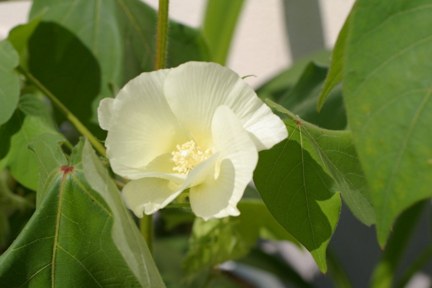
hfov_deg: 27.0
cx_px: 216
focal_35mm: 75
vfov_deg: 18.2
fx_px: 900
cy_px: 144
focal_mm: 50
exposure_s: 1/750
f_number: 8
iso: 200
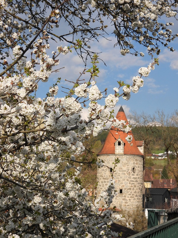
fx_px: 514
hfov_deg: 19.6
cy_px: 119
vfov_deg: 26.0
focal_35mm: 75
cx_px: 89
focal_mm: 13.4
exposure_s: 1/1600
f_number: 3.5
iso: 100
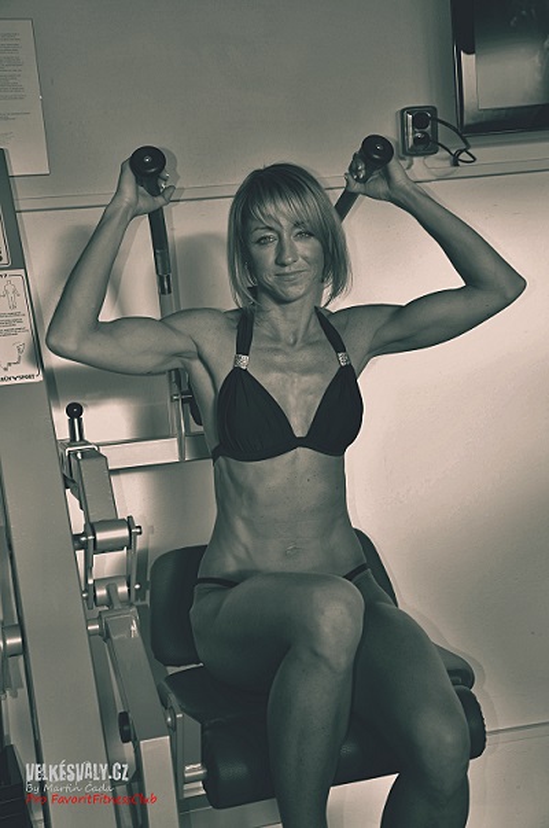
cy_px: 414
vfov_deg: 33.4
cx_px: 274
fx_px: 1377
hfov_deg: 22.5
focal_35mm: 60
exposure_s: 1/125
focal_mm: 40
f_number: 4.5
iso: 200
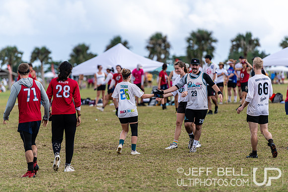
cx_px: 144
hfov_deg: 10.3
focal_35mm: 200
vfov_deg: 6.9
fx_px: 1600
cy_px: 96
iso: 110
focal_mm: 200
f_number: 3.2
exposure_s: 1/1600
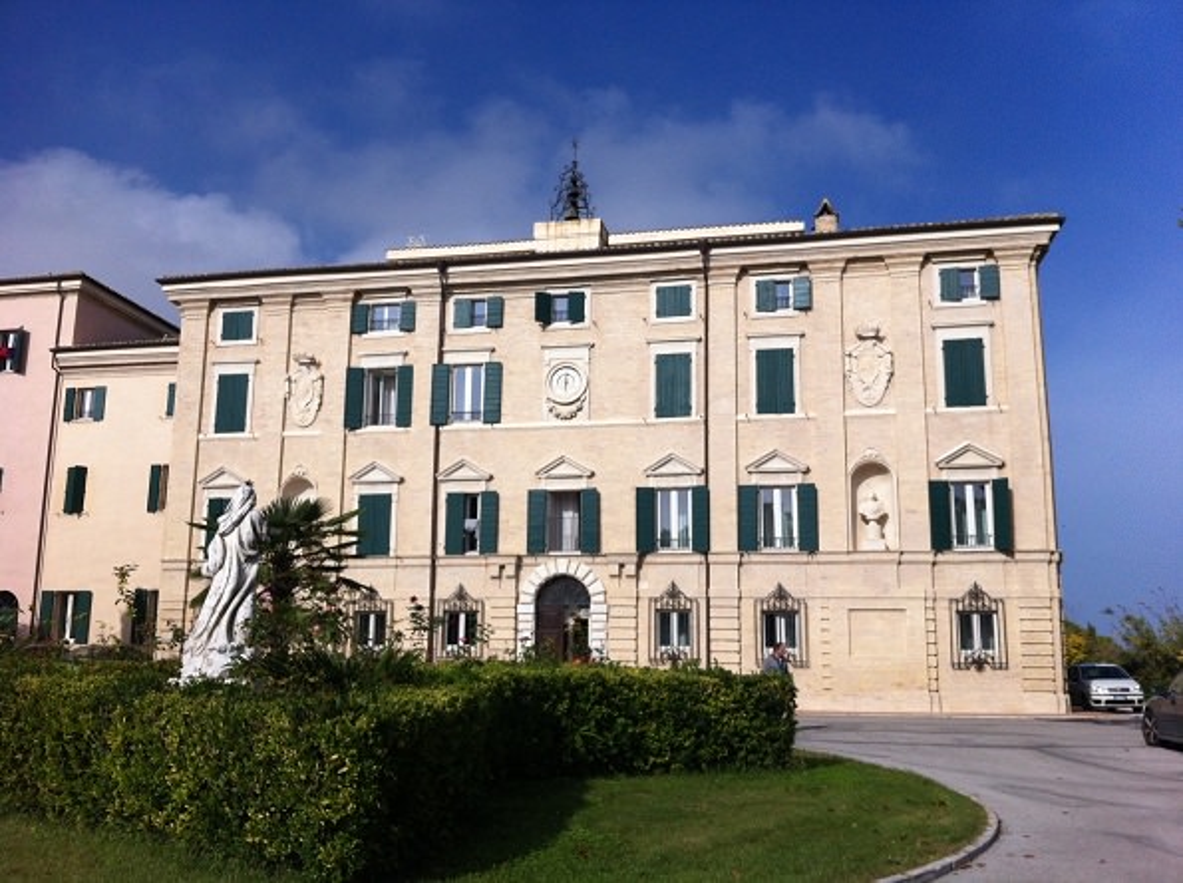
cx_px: 592
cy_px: 442
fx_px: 1194
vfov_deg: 40.6
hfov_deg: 52.7
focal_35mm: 35
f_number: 2.8
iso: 80
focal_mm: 3.85
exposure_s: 1/3771
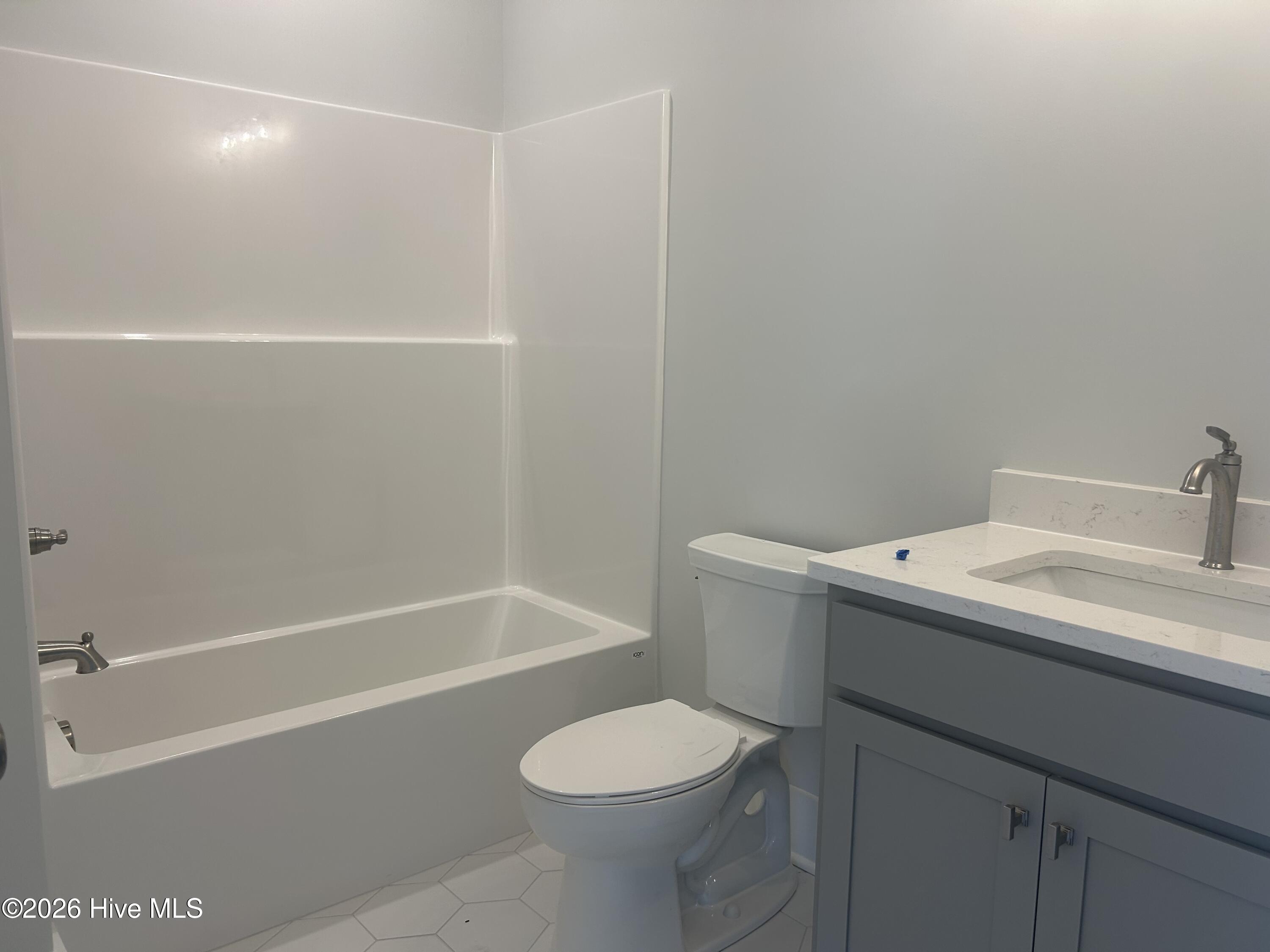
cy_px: 476
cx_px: 635
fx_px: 954
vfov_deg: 53.1
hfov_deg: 67.3
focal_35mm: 26
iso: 64
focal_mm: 5.7
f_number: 1.5
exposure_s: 1/120
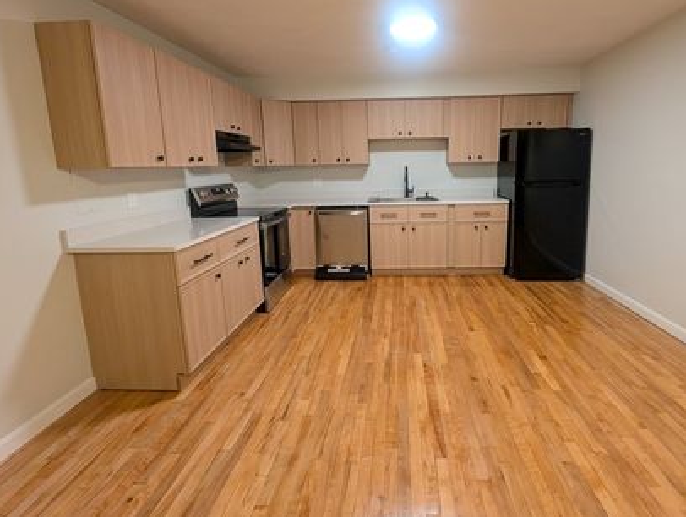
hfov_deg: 94.0
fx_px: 318
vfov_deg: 77.8
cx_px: 380
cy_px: 221
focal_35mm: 16
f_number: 2.2
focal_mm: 1.95
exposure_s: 1/60
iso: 336
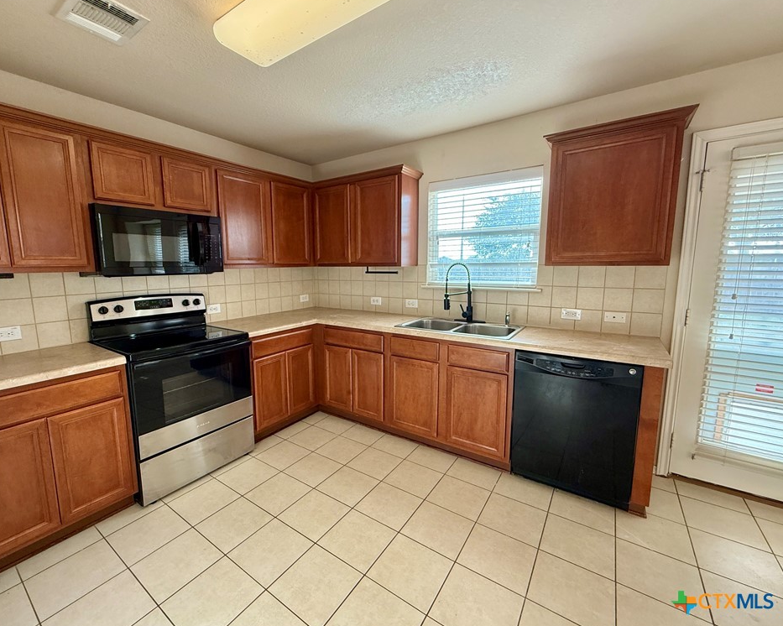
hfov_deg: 96.7
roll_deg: +0.4
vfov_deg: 84.0
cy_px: 310
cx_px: 364
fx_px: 348
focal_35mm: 15
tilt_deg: -6.8
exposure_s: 1/120
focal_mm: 2.22
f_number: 2.2
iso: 250
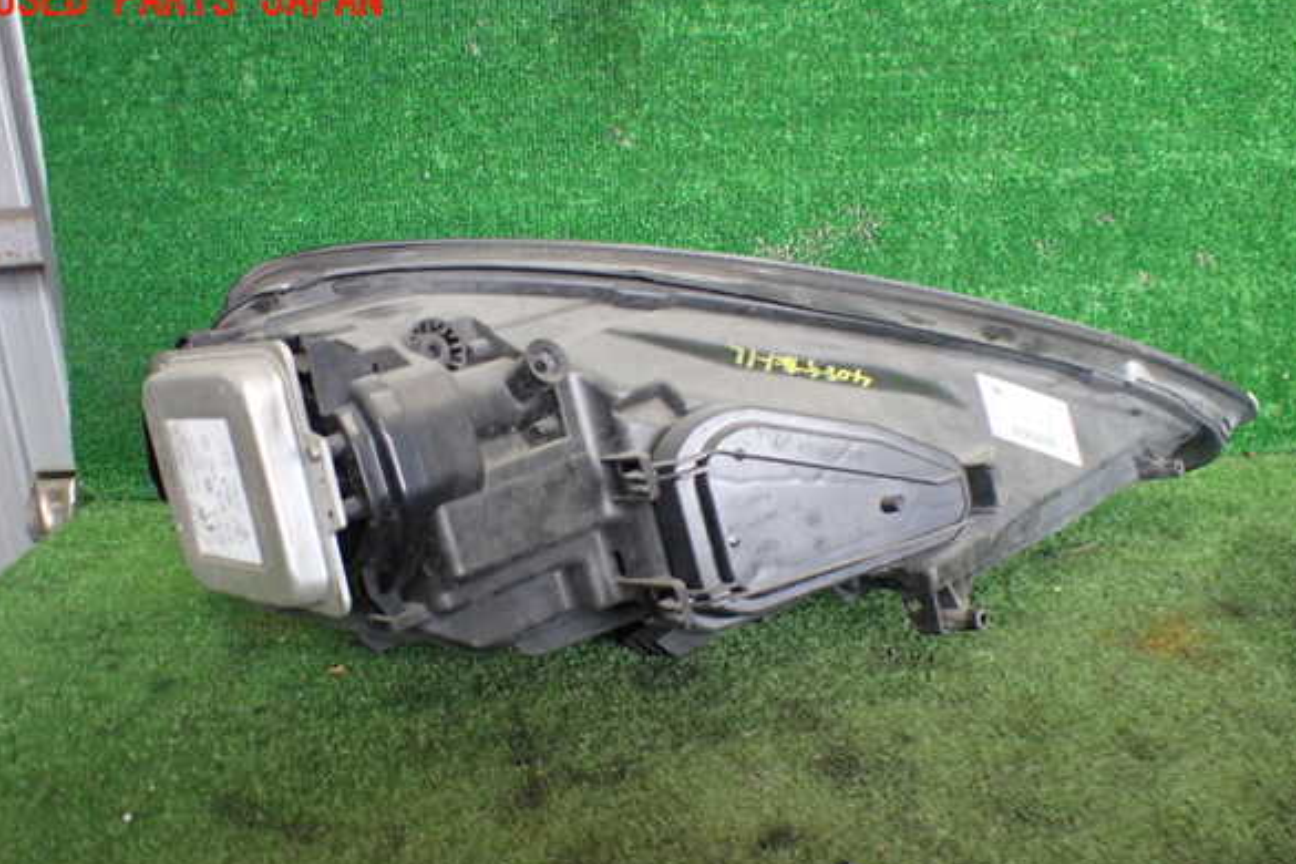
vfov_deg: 41.1
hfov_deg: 58.7
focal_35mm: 32
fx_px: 1152
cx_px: 645
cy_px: 472
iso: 800
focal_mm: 5.4
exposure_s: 1/125
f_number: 2.3
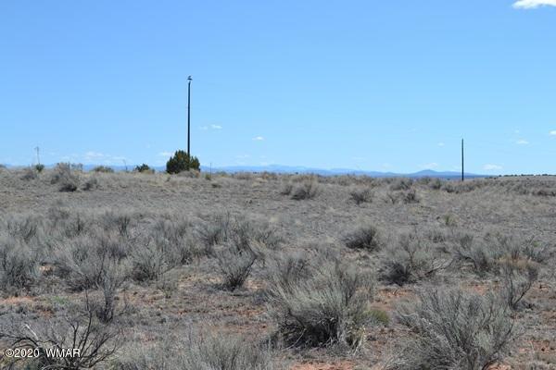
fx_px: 1019
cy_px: 185
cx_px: 278
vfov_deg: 20.6
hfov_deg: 30.5
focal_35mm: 66
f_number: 8
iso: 100
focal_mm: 44
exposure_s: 1/250
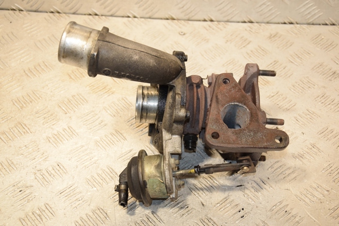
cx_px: 170
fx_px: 593
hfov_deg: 31.9
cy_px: 113
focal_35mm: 63
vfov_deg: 21.5
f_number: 5.6
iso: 800
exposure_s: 1/200
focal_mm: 42
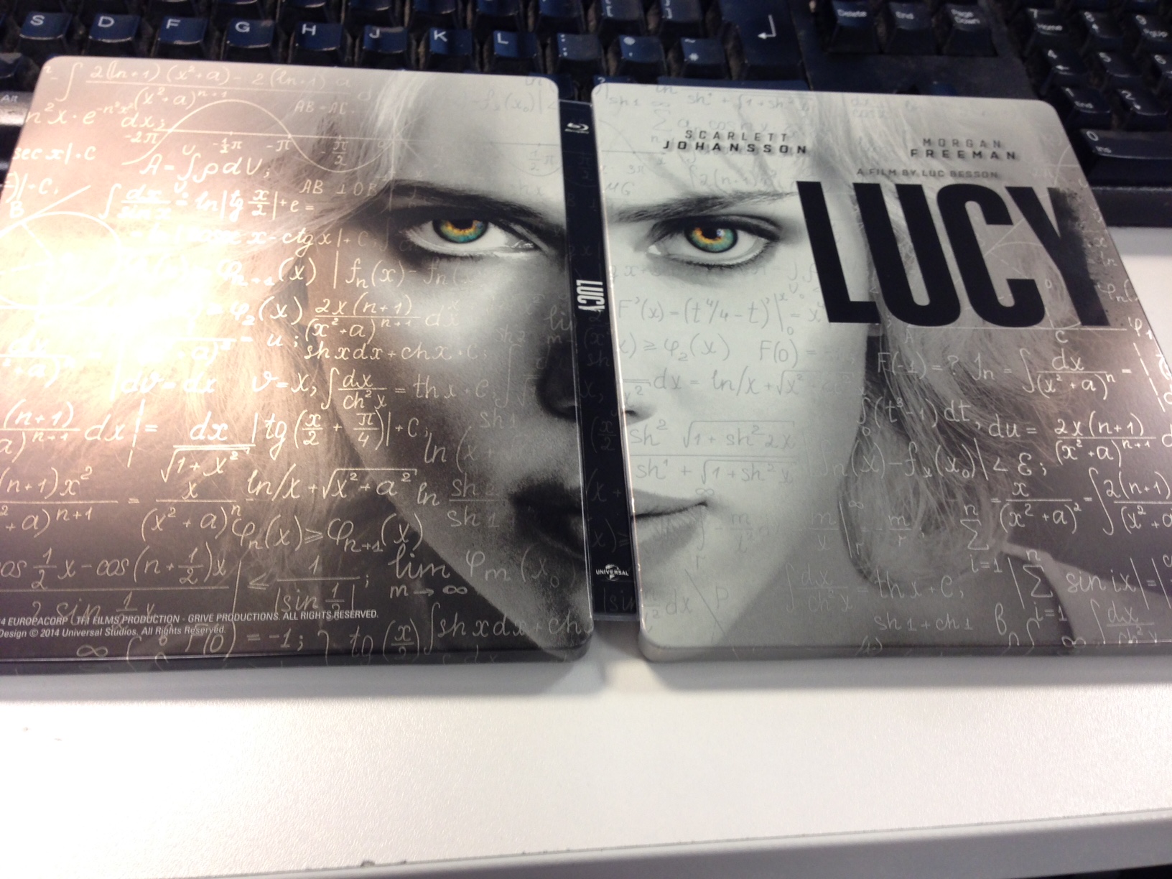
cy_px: 440
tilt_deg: -47.5
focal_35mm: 33
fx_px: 1117
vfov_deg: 42.9
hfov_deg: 55.4
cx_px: 586
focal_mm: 4.12
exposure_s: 1/20
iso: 80
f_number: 2.4
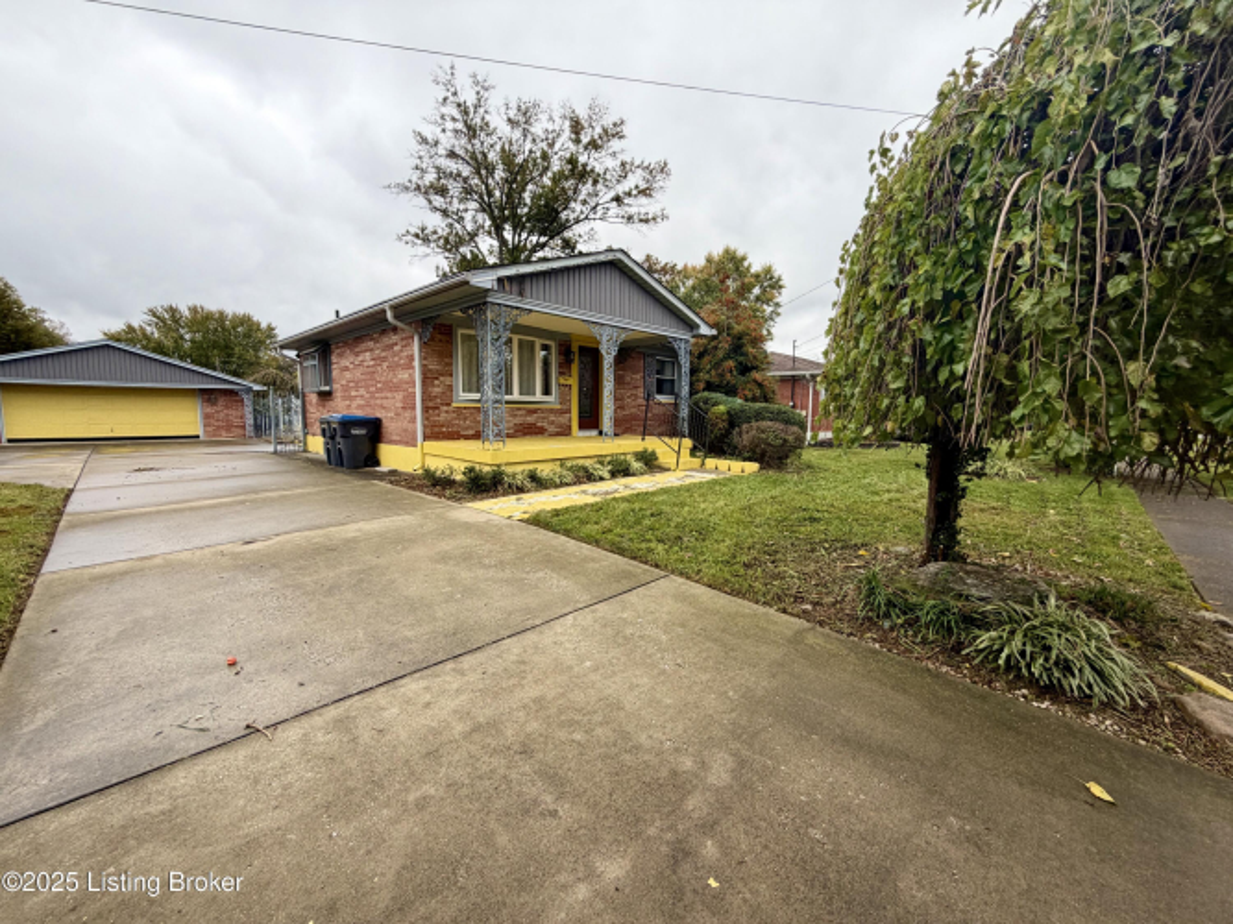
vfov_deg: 85.7
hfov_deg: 102.1
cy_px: 462
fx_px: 499
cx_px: 616
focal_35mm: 14
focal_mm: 2.22
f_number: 2.2
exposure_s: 1/336
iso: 50
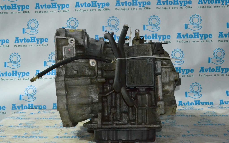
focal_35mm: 40
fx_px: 250
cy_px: 71
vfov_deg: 32.0
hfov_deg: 49.3
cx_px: 115
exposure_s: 1/125
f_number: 9
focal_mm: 26
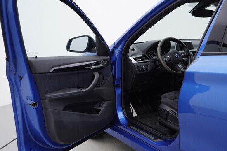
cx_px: 114
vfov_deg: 36.9
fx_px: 227
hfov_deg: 53.1
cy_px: 76
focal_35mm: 36
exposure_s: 1/60
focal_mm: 24
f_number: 3.5
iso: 125
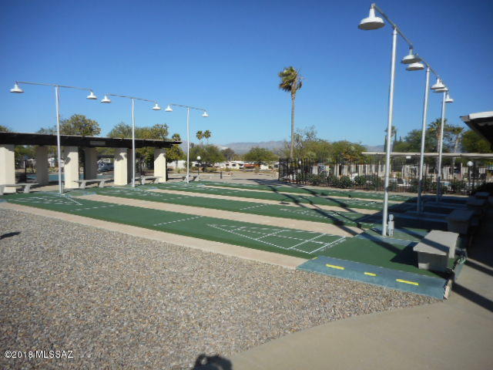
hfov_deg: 69.4
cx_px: 246
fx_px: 356
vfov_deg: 54.9
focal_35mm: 25
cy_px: 185
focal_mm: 4.5
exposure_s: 1/1000
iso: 80
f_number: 3.7
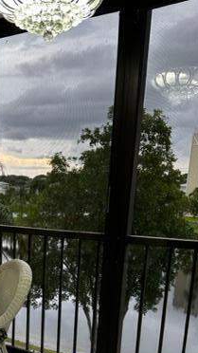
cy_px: 303
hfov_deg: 25.7
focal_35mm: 45
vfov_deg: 42.5
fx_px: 420
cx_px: 19
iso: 80
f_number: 1.78
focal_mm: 6.86
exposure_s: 1/120
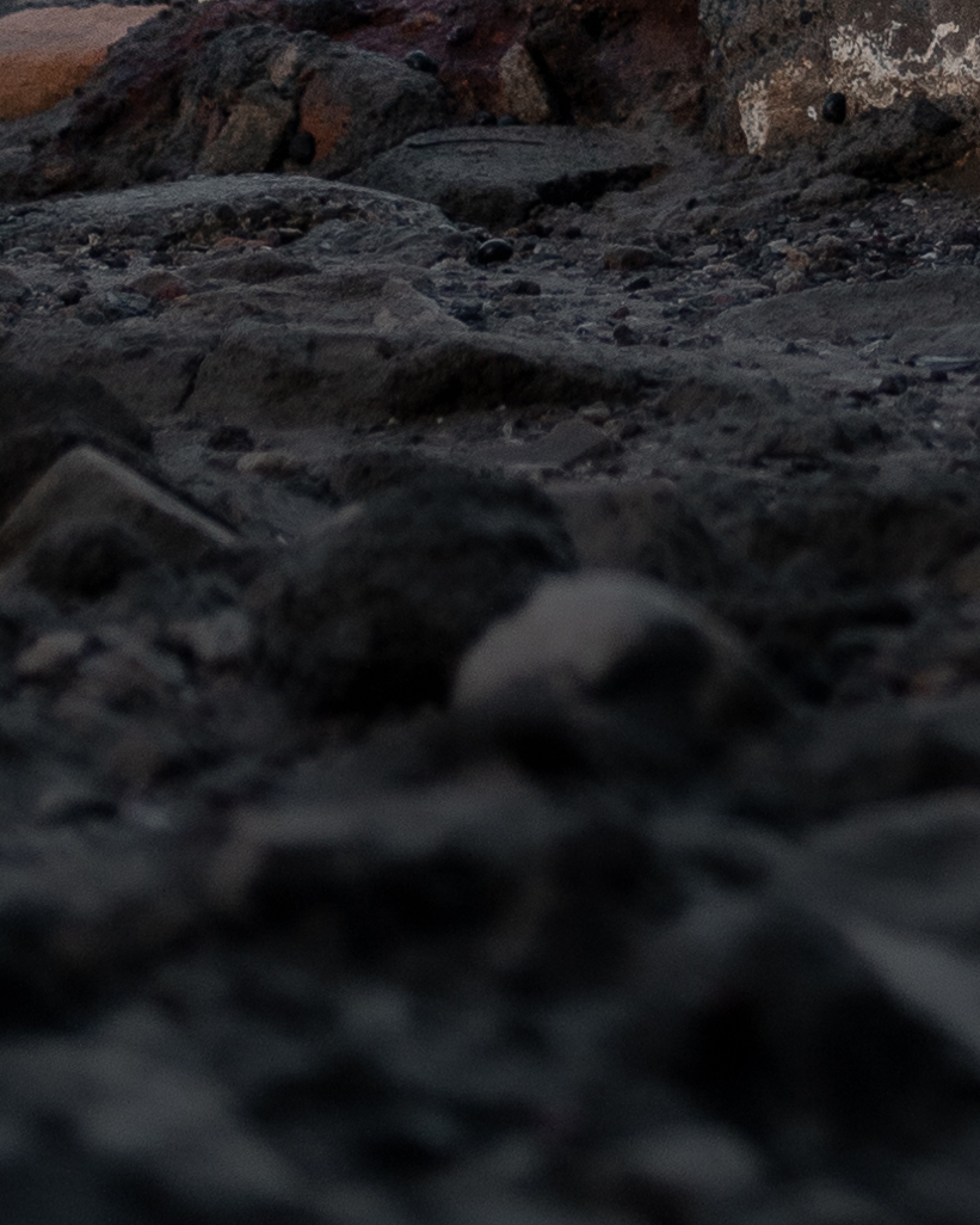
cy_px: -1289
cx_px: 1836
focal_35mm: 192
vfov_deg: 9.4
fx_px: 6960
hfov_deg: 7.8
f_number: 1.8
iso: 250
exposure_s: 1/100
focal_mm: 35
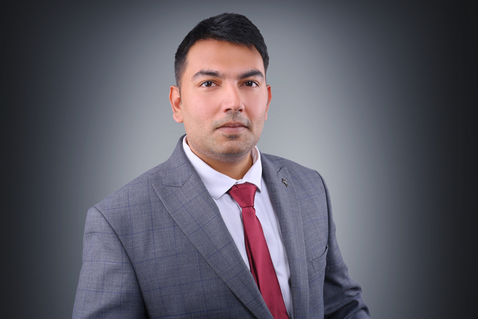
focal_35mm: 42
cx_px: 239
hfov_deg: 46.4
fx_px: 558
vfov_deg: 31.9
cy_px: 160
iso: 160
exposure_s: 1/160
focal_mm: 42
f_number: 18
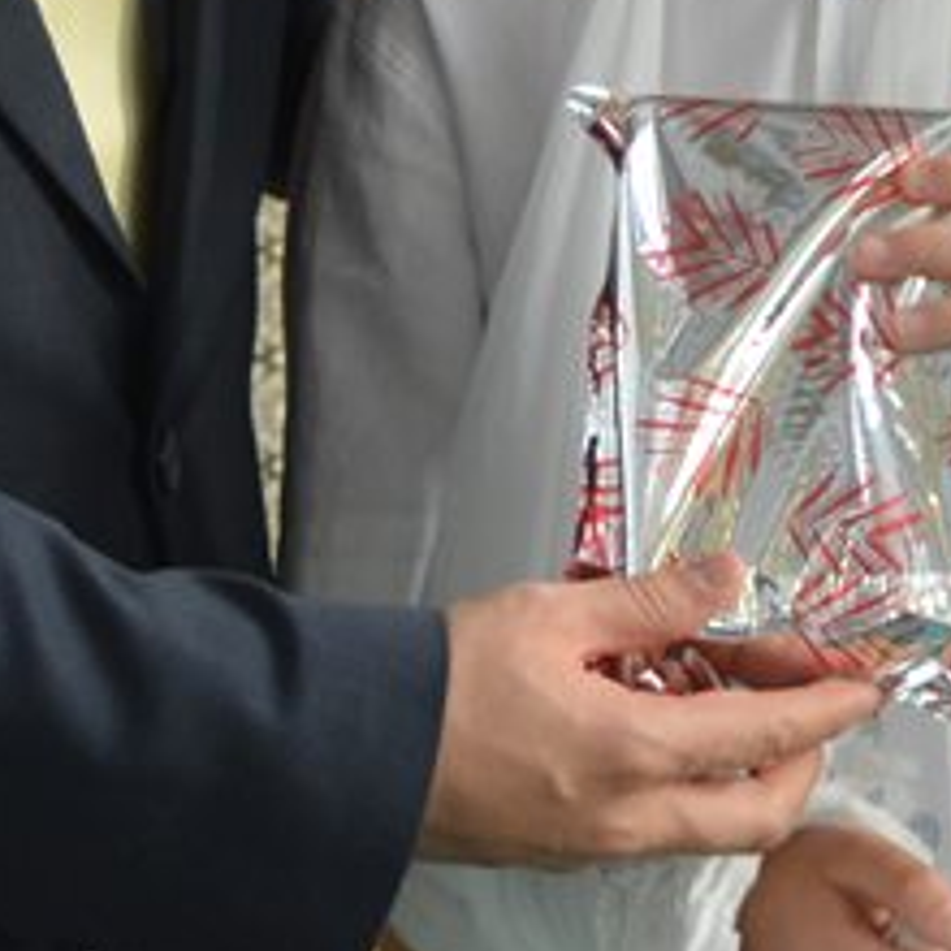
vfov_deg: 9.9
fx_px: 5408
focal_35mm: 174
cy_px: -173
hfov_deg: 9.8
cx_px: 1336
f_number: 3.8
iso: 400
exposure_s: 1/60
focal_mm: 22
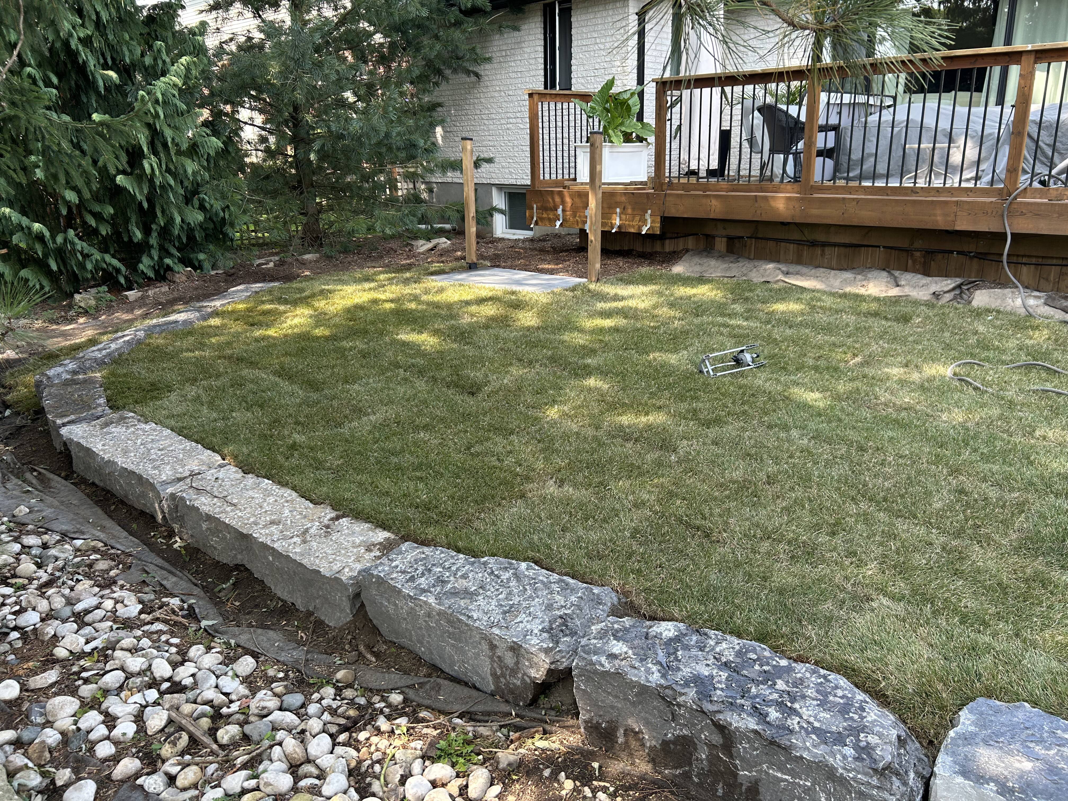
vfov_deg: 53.1
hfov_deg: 67.3
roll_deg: +1.2
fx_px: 802
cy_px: 400
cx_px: 534
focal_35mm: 26
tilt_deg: -17.6
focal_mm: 5.7
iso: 50
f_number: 1.5
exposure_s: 1/302
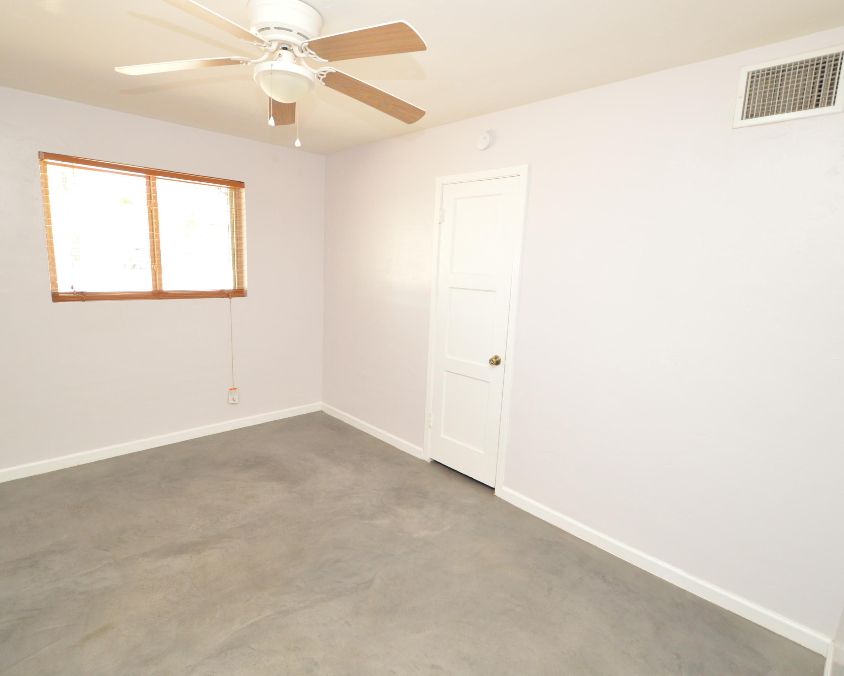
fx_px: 425
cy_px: 337
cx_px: 400
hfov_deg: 89.6
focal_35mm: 17
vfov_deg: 77.0
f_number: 3.5
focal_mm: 10
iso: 900
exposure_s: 1/60
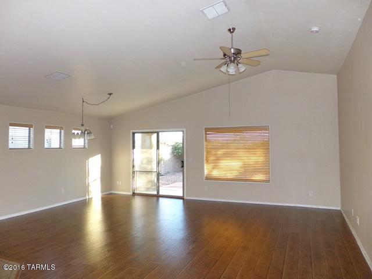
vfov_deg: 53.1
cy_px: 140
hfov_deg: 67.3
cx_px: 186
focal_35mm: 26
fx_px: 279
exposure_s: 1/60
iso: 278
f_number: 3.2
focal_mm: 4.7
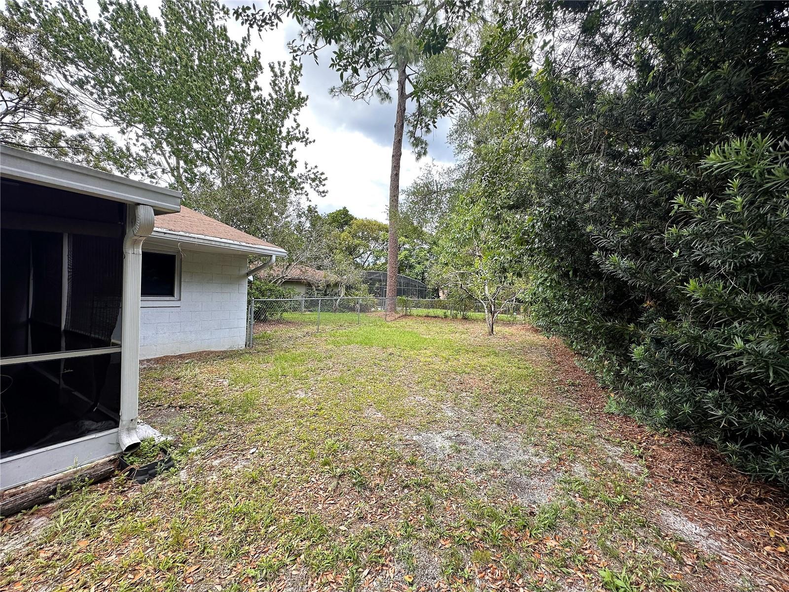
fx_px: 319
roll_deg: -1.3
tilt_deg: -0.1
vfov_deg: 85.7
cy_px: 296
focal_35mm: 14
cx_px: 394
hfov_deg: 102.1
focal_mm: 2.22
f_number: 2.2
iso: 40
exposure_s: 1/450
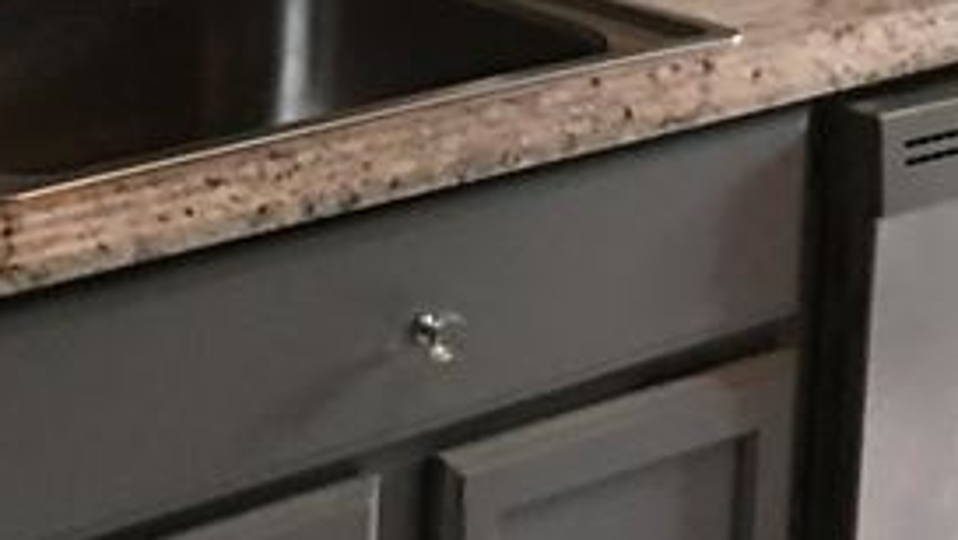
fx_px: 3762
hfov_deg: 14.5
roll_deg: -2.3
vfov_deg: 7.9
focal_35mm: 148
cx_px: 579
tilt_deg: -3.8
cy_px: -456
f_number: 2.2
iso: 80
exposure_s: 1/10
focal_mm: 4.15
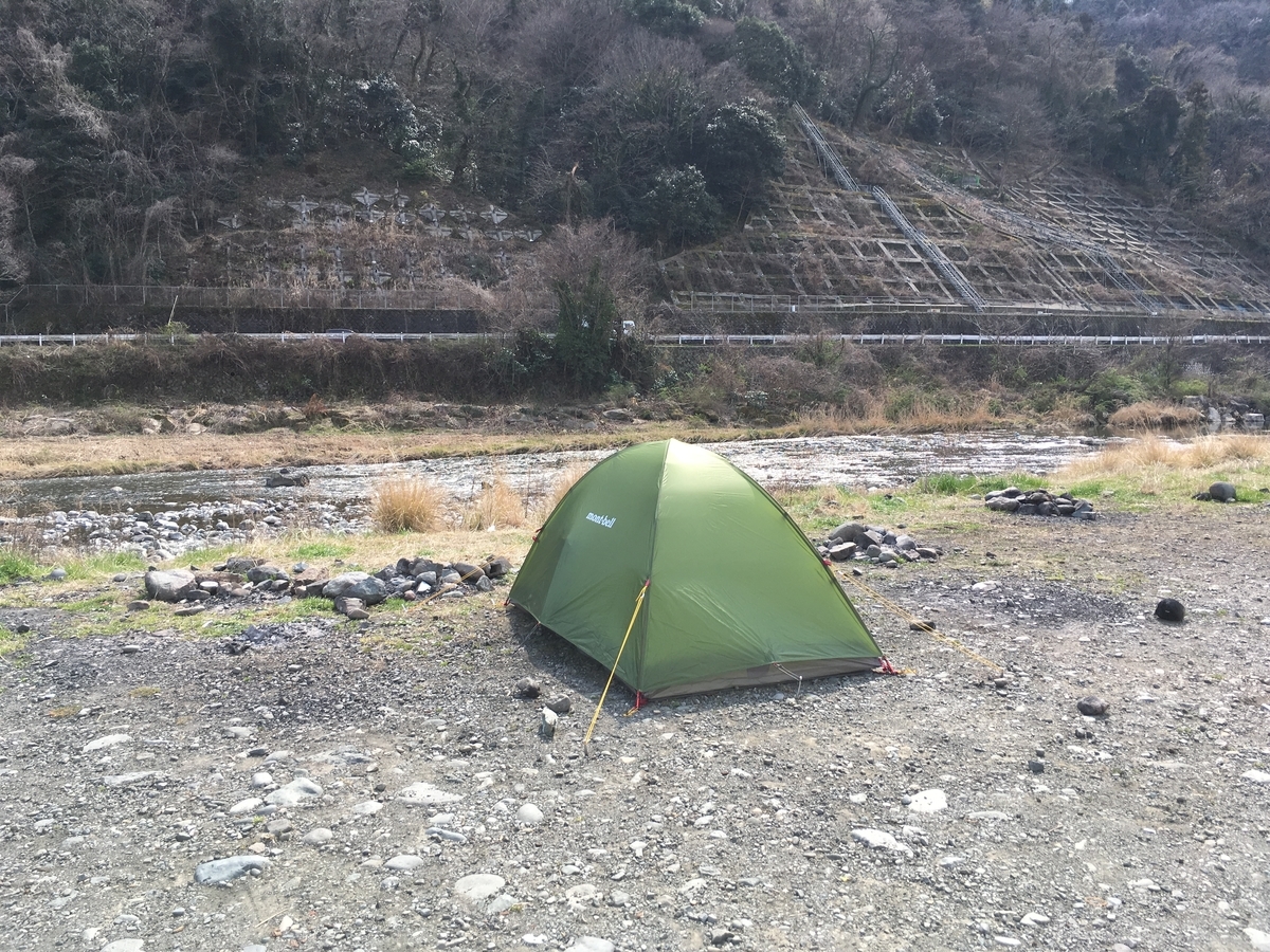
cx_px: 635
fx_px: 1064
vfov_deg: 48.2
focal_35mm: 29
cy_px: 476
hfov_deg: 61.7
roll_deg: +1.1
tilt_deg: -6.0
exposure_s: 1/732
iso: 25
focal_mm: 4.15
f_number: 2.2
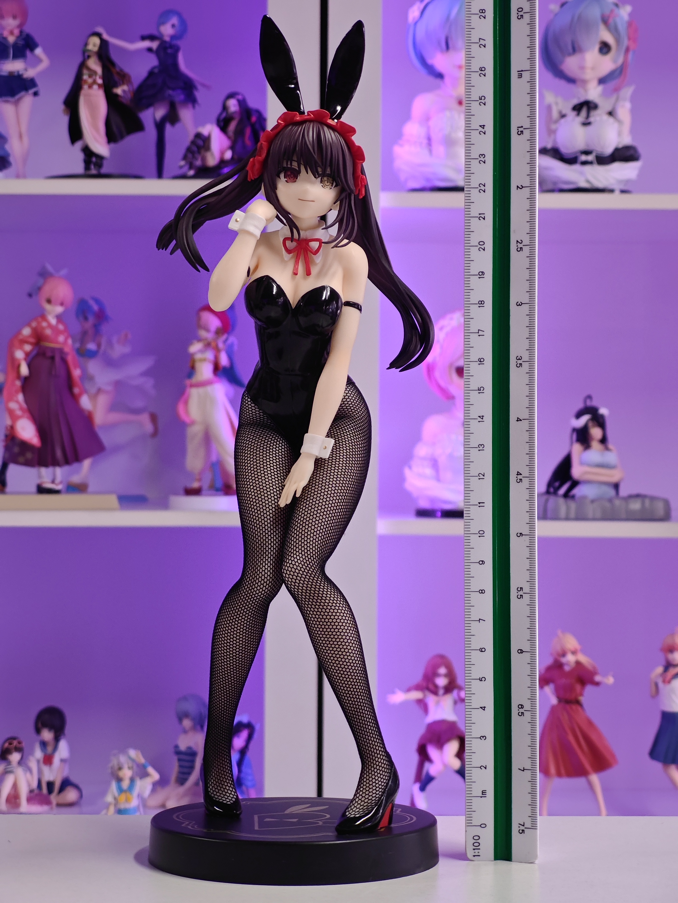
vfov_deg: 24.4
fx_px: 2089
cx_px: 339
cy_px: 452
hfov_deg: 18.4
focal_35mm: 80
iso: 400
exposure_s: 1/25.1
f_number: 2.4
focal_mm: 7.48
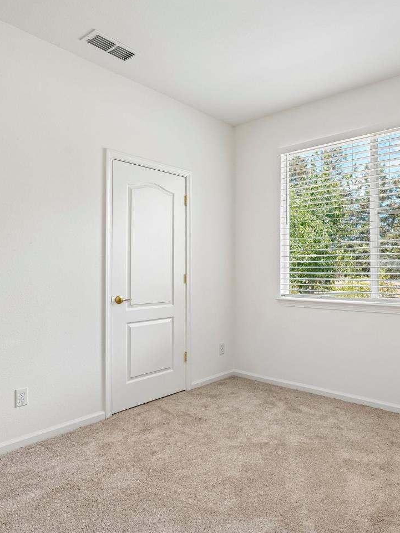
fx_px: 381
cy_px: 270
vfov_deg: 69.9
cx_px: 254
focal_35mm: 25
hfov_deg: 54.6
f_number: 8
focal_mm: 16.5
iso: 400
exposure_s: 1/25
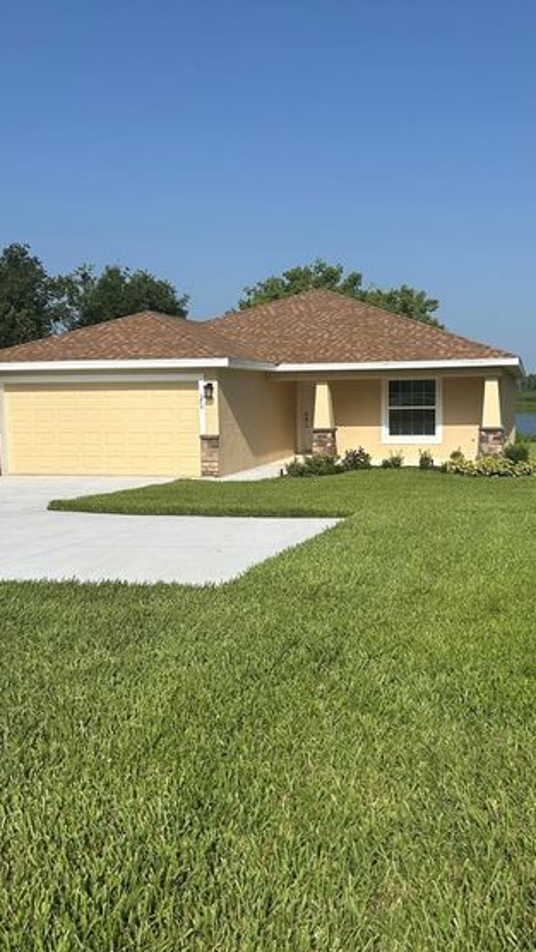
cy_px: 468
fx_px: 859
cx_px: 310
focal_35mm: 34
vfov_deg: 58.0
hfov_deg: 34.6
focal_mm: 5.7
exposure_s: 1/6211
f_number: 1.5
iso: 50
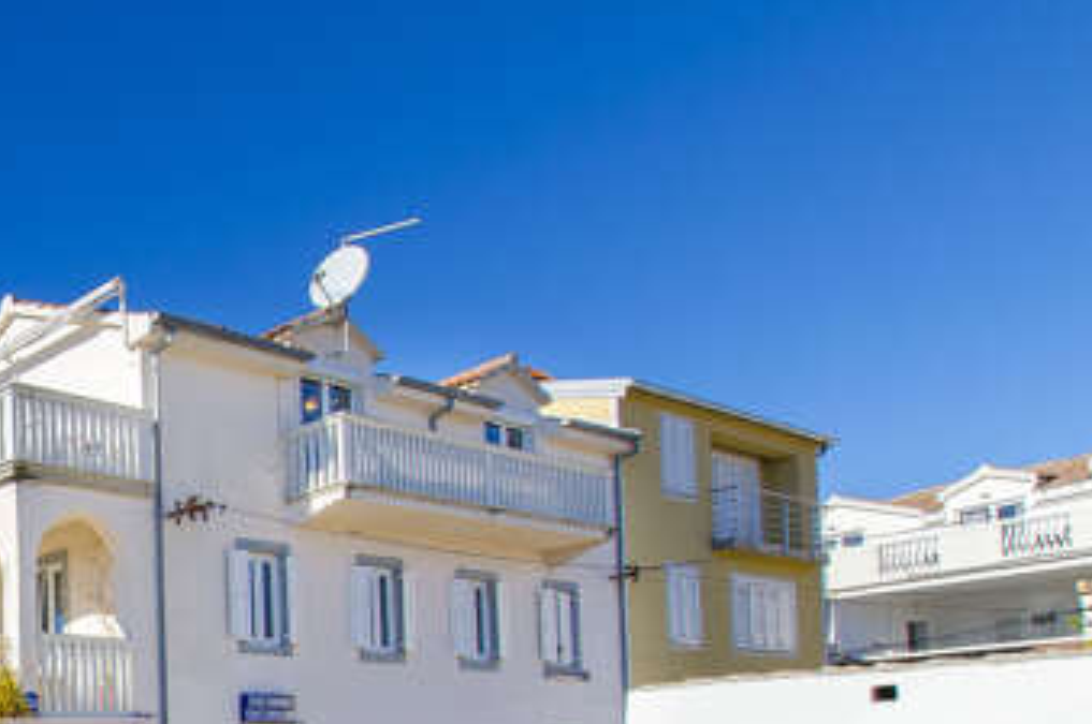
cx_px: -139
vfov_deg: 34.5
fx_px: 1030
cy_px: 758
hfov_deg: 42.4
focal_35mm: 34
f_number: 8
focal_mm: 10
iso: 100
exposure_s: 1/250
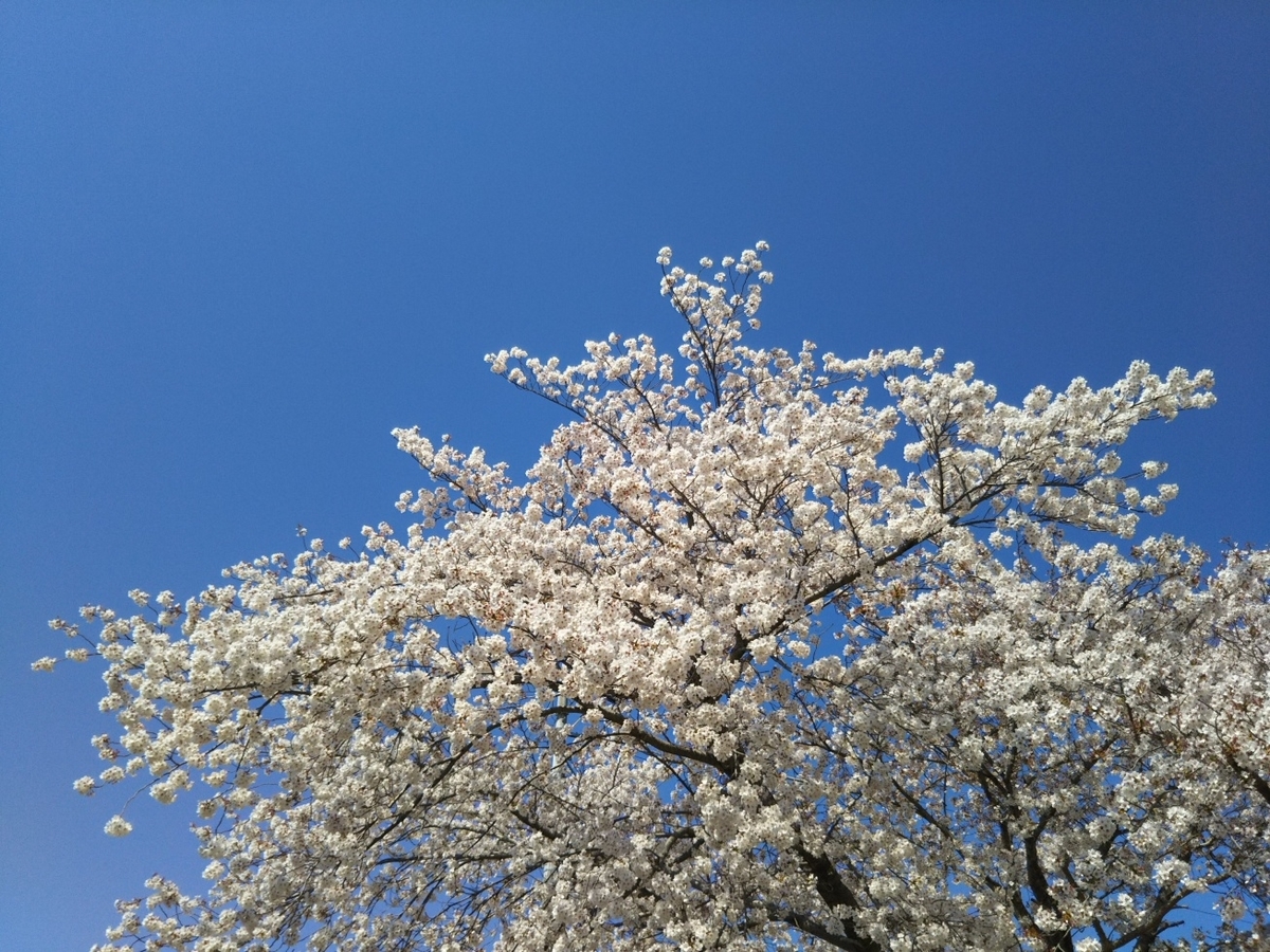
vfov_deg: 46.8
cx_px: 635
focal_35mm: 30
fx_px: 1101
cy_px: 476
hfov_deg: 60.0
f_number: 2.2
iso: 25
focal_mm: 4
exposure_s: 1/1373
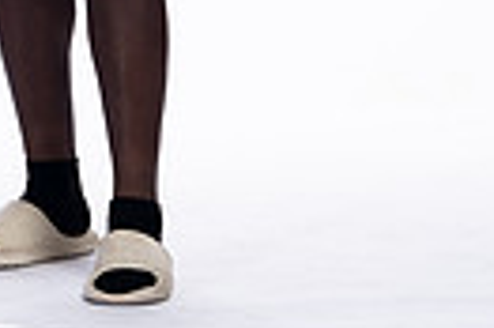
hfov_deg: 5.6
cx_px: 117
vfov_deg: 3.7
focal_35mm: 367
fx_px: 5030
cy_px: -467
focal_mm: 107
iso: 400
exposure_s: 1/250
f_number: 6.3
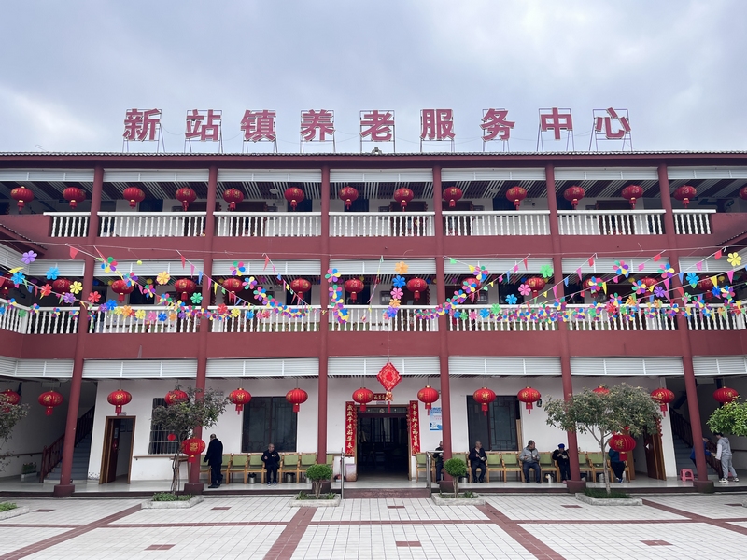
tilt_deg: +13.6
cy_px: 280
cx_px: 374
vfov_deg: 53.1
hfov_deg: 67.3
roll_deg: -0.9
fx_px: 561
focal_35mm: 26
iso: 50
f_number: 1.6
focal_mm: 5.1
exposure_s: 1/1623
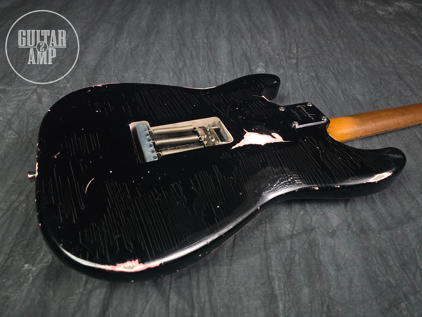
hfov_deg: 73.9
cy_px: 158
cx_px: 211
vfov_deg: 58.9
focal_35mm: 23
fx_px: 280
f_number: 1.7
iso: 800
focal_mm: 6.3
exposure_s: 1/100
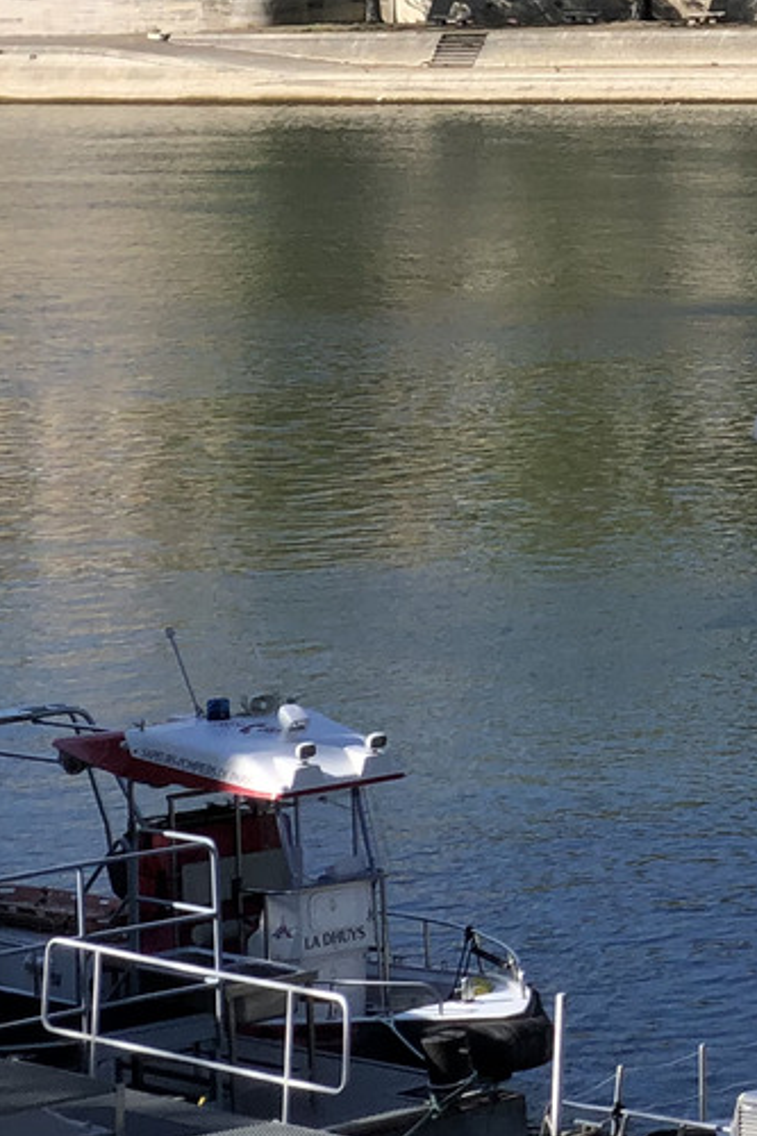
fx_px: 5460
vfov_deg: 11.7
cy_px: -61
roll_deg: +1.4
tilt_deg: -0.9
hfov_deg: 7.5
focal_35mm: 173
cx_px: 1741
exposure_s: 1/991
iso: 16
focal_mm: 6
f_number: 2.4
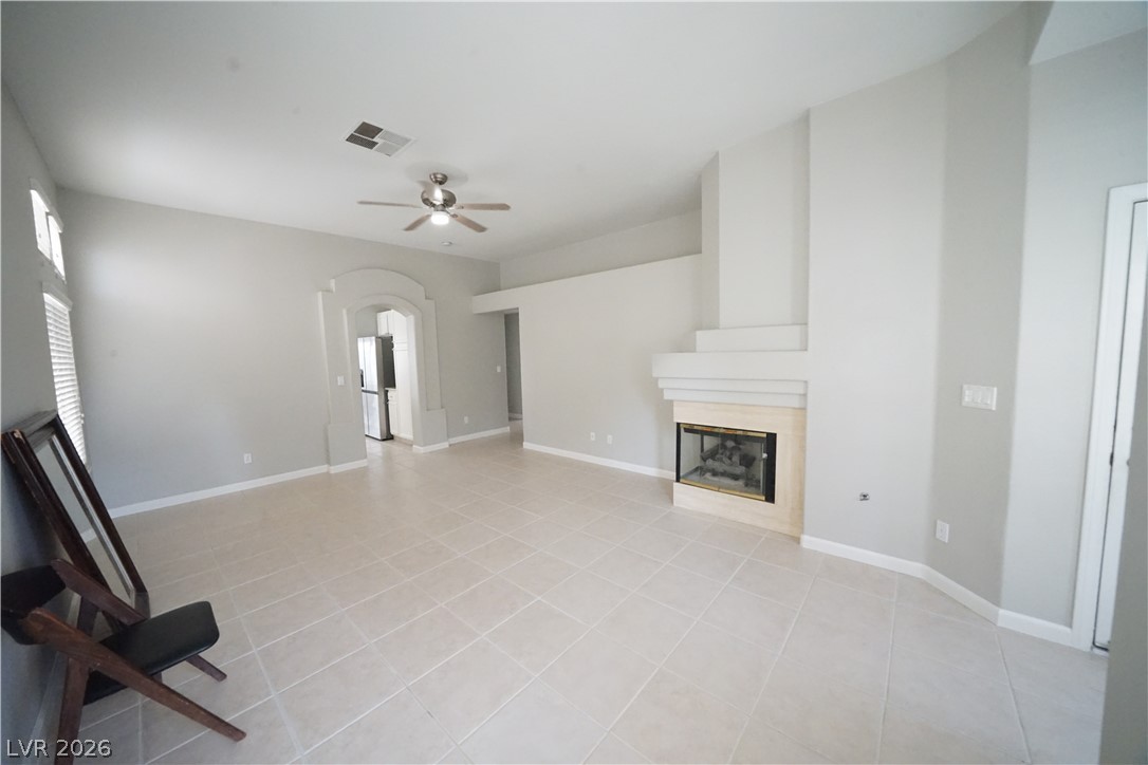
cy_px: 382
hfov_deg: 112.6
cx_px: 574
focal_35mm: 12
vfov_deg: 90.0
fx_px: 383
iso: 8000
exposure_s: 1/125
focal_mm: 12
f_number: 10
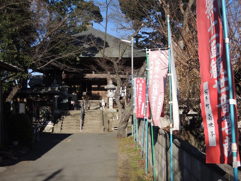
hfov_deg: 42.1
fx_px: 313
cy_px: 90
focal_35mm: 45
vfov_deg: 32.2
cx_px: 120
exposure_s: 1/1000
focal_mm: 8.1
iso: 100
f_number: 3.5
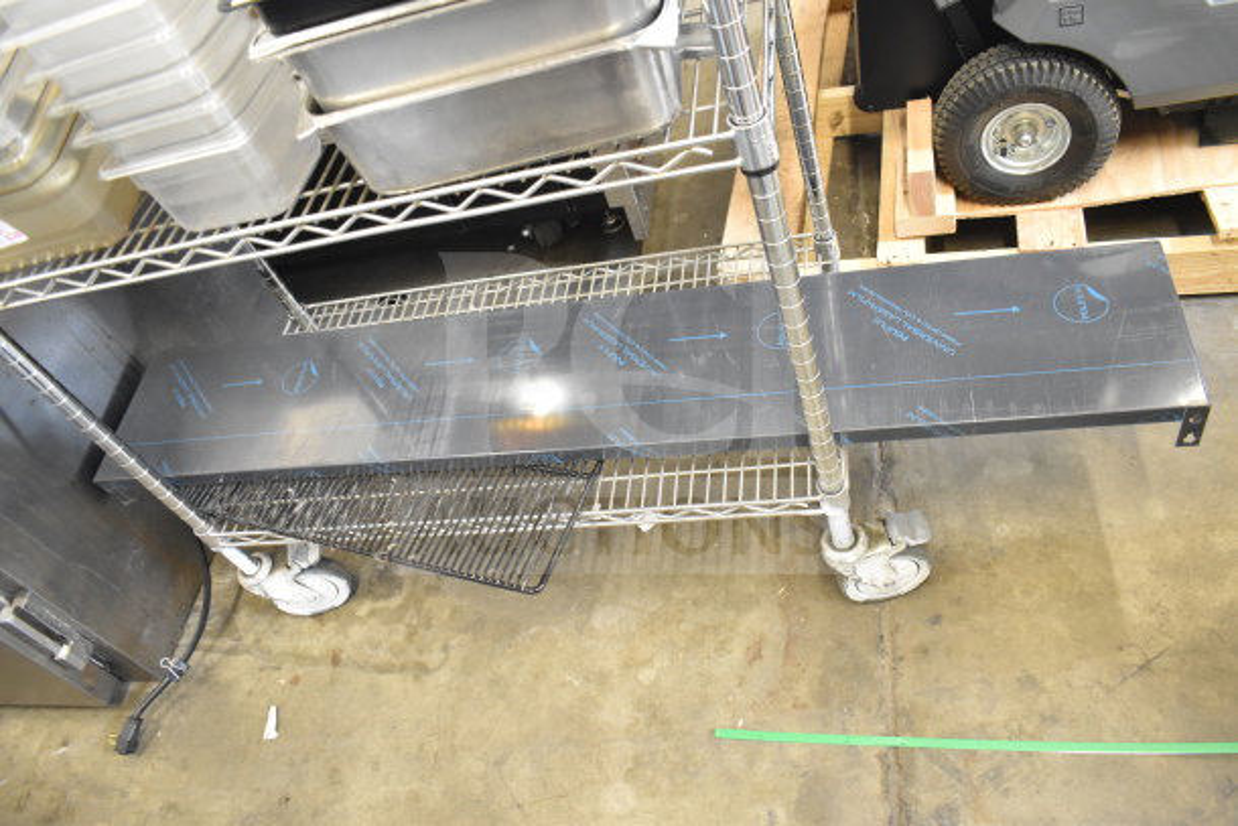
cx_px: 619
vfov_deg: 48.0
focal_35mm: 27
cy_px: 413
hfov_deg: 67.4
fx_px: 929
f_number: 3.5
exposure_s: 1/30
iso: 2200
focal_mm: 18
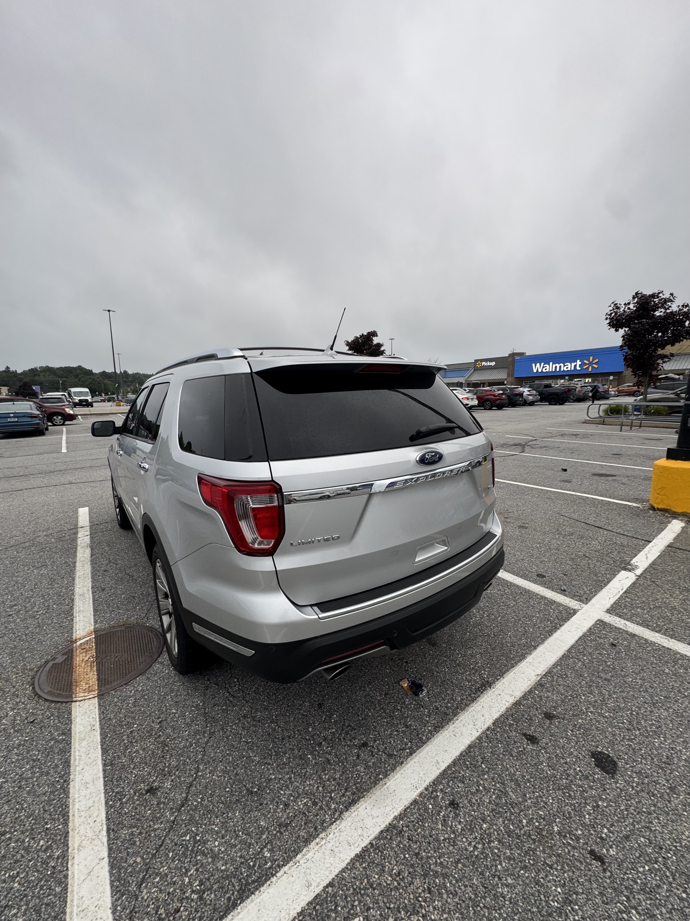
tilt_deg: -8.5
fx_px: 372
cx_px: 345
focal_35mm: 14
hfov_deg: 85.7
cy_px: 460
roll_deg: +1.2
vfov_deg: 102.1
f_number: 2.2
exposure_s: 1/99
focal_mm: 2.22
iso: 50
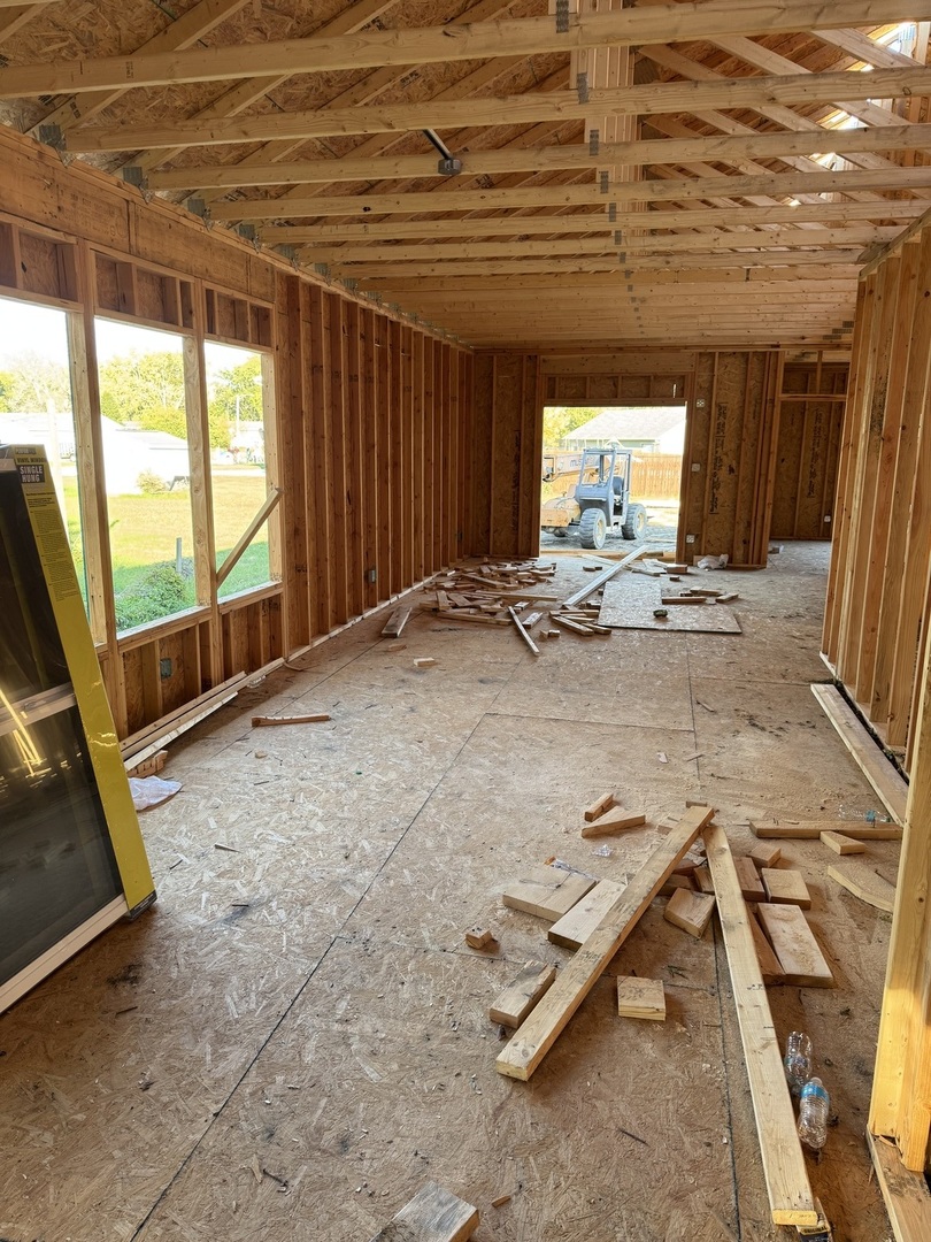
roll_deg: +0.1
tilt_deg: -10.9
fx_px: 861
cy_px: 621
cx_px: 466
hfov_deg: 56.8
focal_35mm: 24
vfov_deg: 71.6
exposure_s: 1/121
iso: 100
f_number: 1.78
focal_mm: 6.76
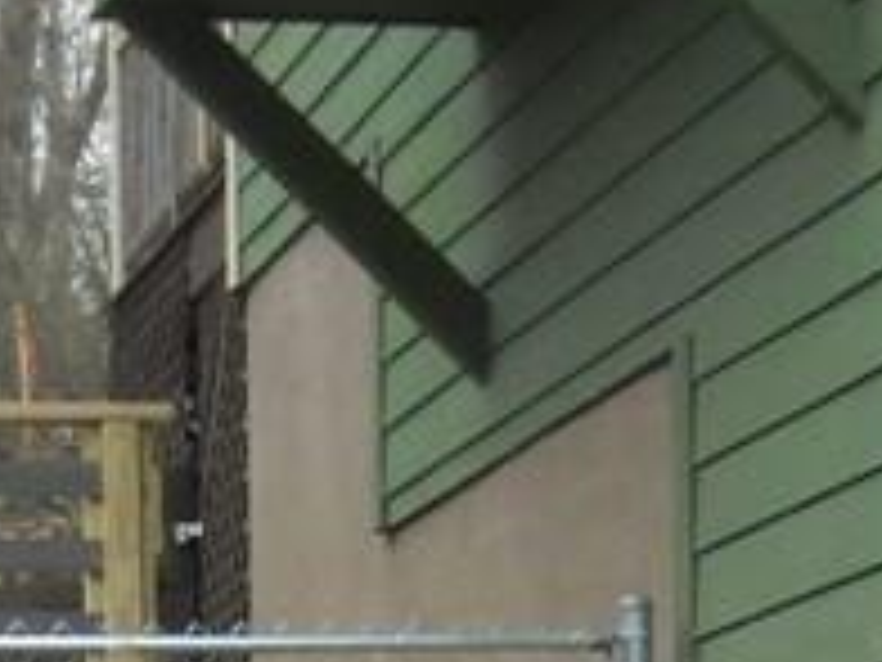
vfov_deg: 7.7
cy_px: 1455
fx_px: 4663
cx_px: 0
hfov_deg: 10.7
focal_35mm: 183
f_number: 2.8
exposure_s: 1/250
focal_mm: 5.7
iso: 154
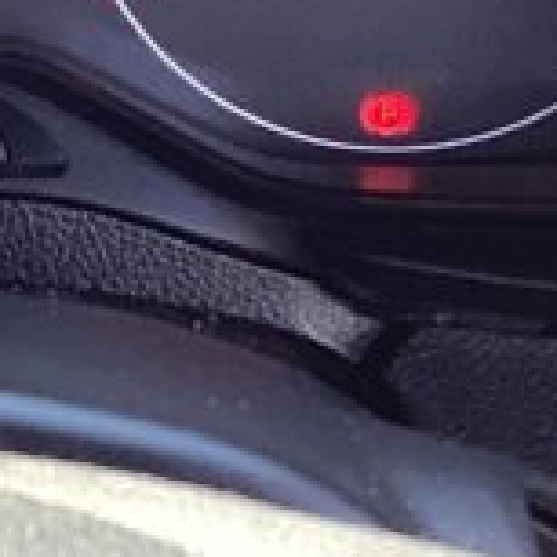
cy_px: 100
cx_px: -386
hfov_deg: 8.9
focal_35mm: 190
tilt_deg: -30.3
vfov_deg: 9.2
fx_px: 3459
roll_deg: +1.7
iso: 50
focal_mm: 3.3
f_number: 2.4
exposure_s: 1/60
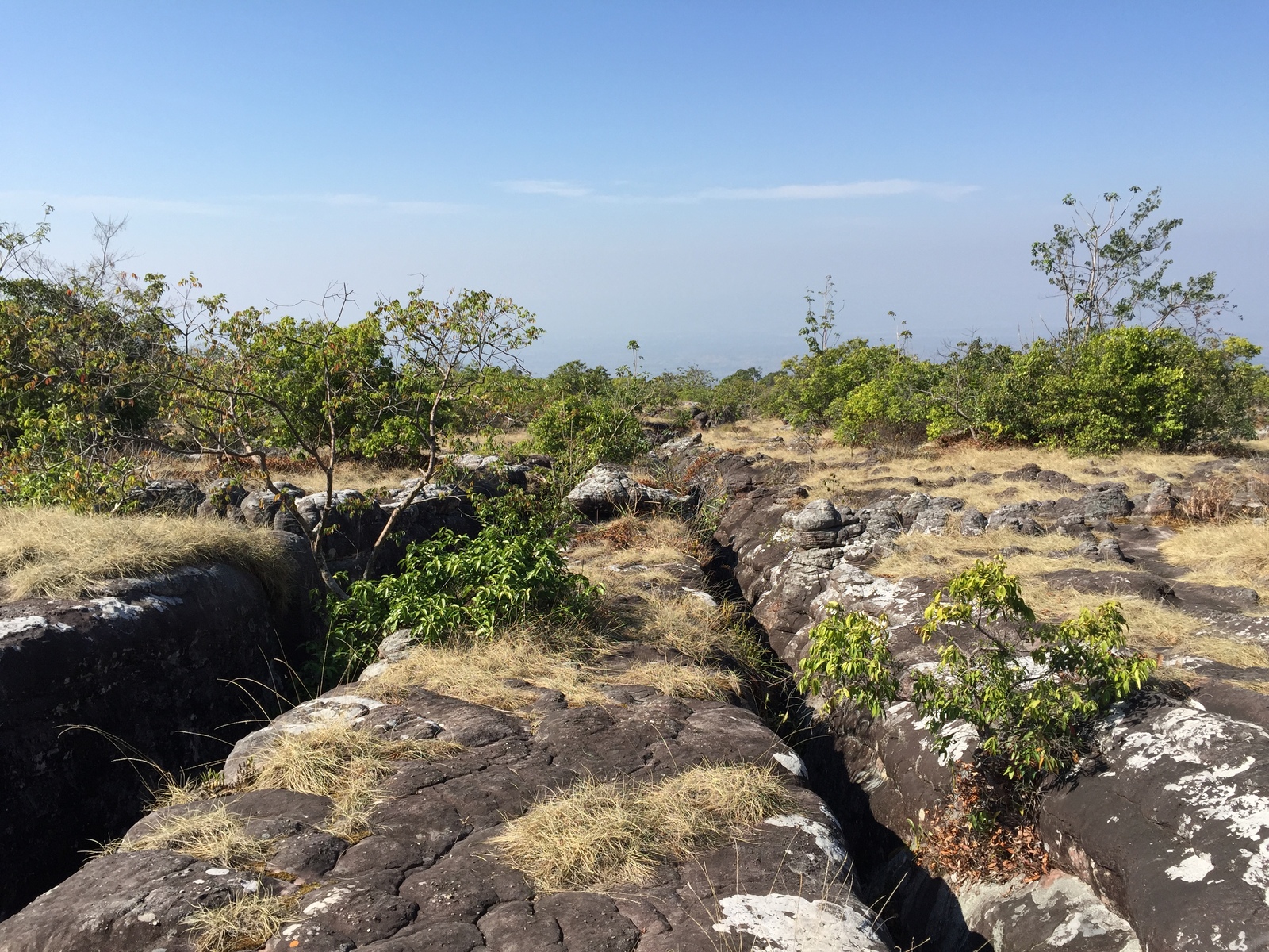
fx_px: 1063
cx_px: 634
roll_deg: +0.2
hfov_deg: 61.7
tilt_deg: -10.5
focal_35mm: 29
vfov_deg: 48.2
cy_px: 476
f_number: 2.2
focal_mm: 4.15
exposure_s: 1/1582
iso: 32
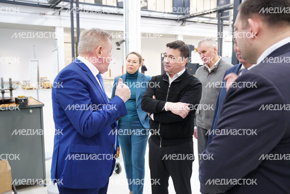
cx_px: 145
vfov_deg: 40.0
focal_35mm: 33
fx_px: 266
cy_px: 97
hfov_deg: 57.2
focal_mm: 33
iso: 3200
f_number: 4
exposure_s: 1/80
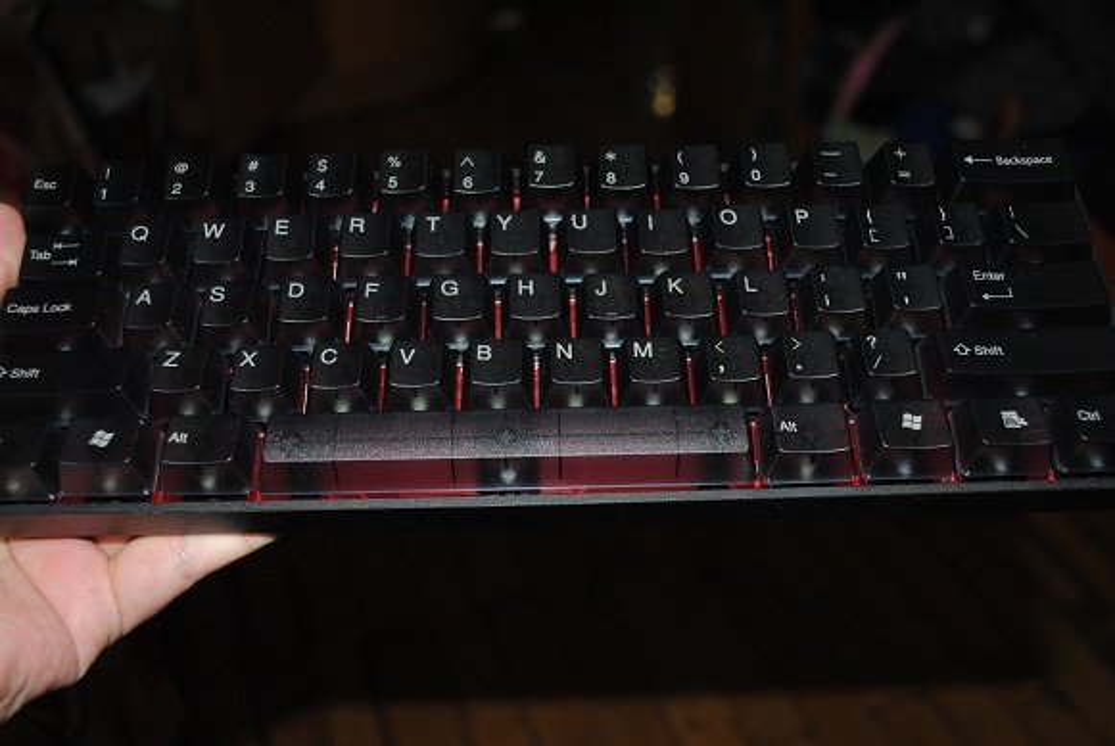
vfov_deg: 37.0
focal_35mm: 36
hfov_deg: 53.1
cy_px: 373
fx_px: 1116
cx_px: 558
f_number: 4
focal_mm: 24
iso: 200
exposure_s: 1/60
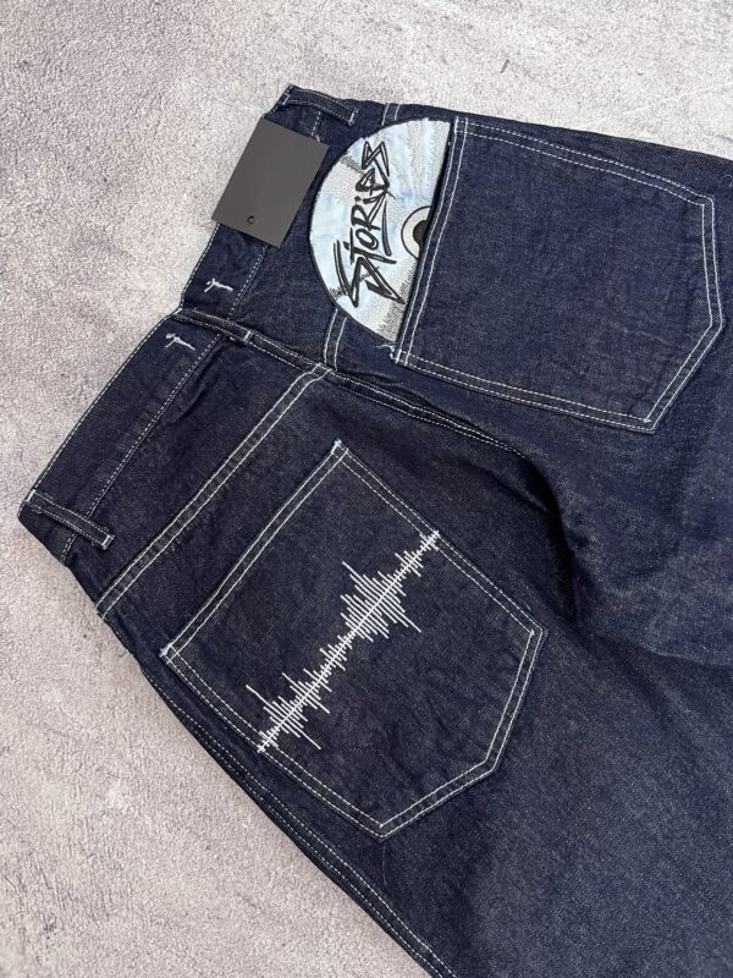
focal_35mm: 26
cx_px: 366
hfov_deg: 53.1
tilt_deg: -82.5
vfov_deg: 67.3
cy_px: 489
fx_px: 734
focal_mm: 5.7
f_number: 1.5
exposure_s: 1/60
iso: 200
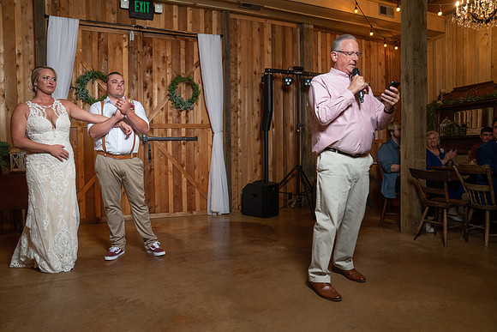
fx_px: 333
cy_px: 166
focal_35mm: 24
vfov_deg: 52.9
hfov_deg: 73.4
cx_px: 248
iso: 1000
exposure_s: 1/200
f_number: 4
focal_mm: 24
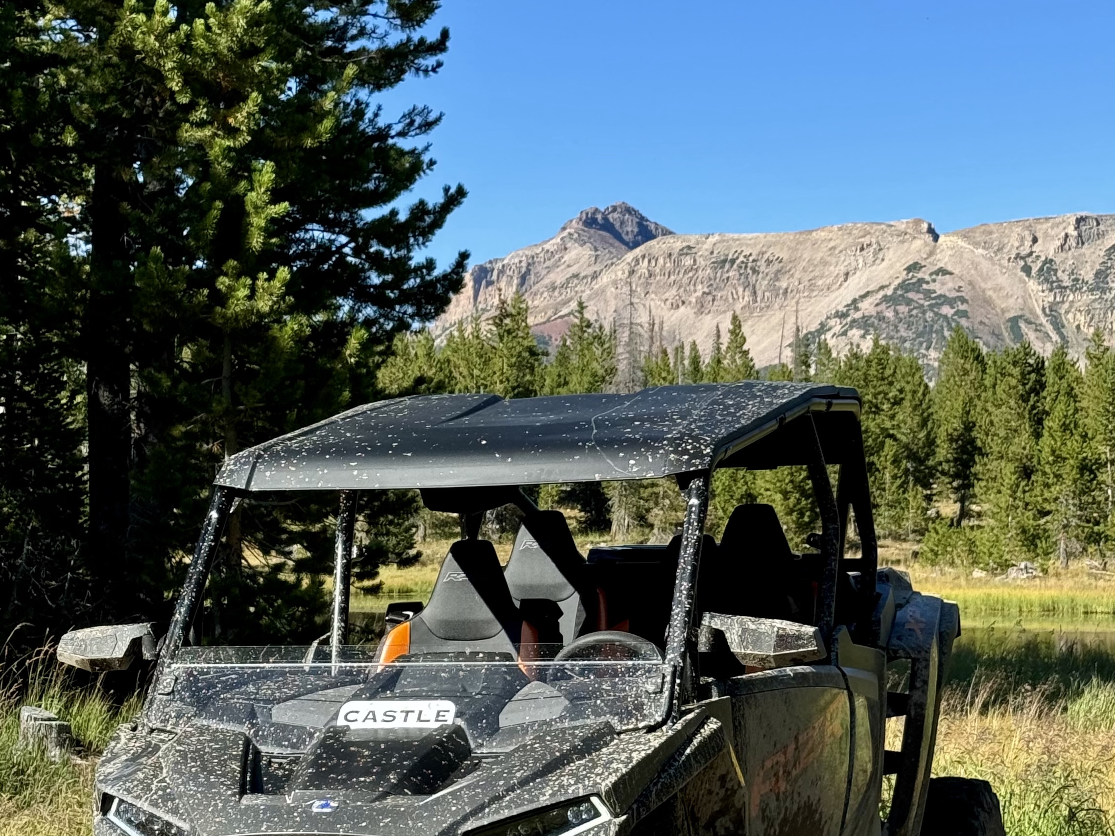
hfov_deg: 23.0
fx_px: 2738
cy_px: 526
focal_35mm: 85
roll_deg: +0.1
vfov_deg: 17.3
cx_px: 556
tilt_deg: -0.3
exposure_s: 1/2110
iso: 64
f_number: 1.78
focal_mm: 6.76
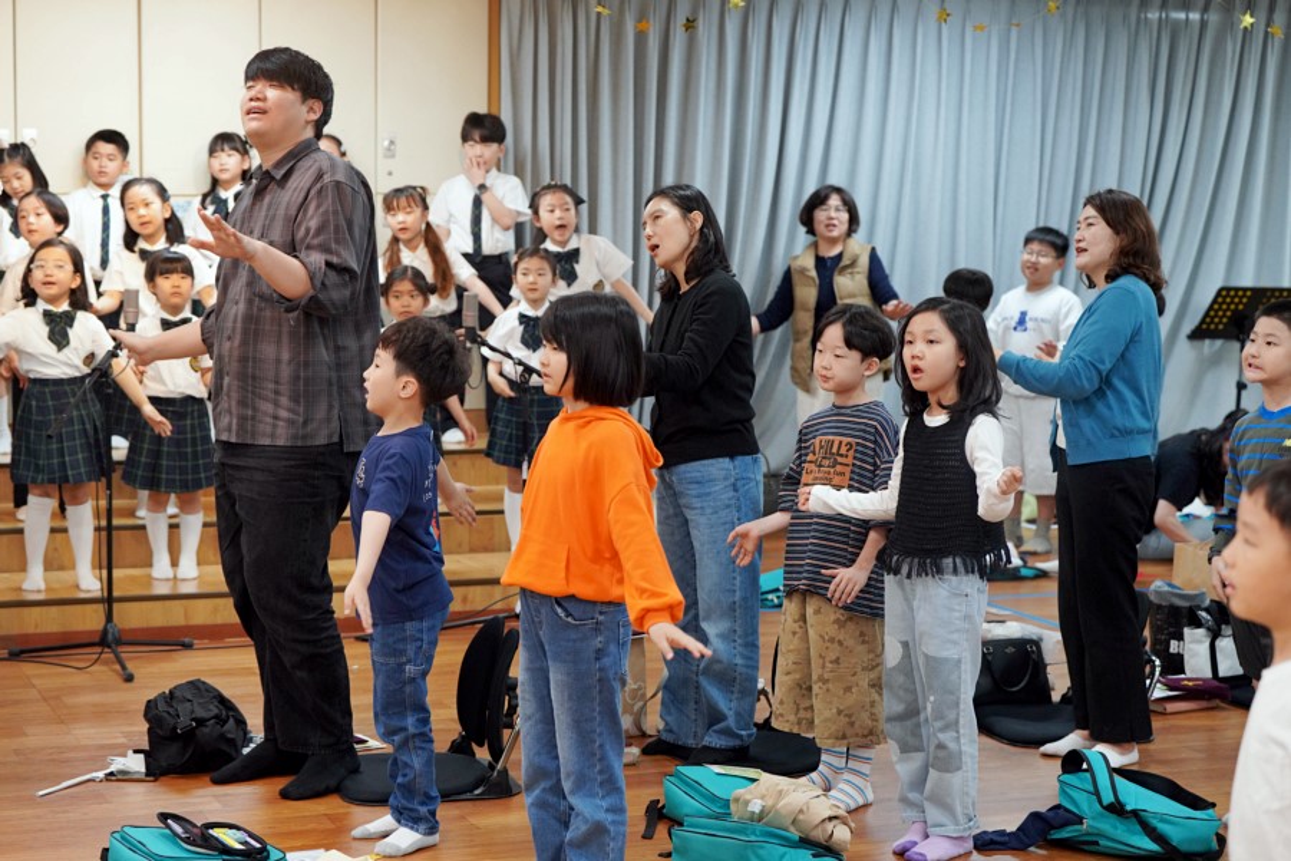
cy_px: 430
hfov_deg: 28.8
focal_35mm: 70
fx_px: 2510
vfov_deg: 19.5
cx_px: 646
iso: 2500
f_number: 4
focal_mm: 70
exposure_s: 1/160
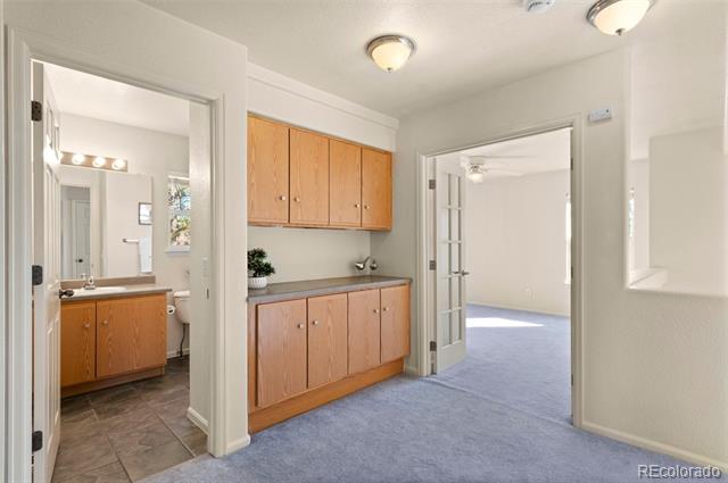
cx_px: 364
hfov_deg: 93.3
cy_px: 242
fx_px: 343
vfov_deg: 70.3
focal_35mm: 17
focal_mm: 17
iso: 640
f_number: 8
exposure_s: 1/20
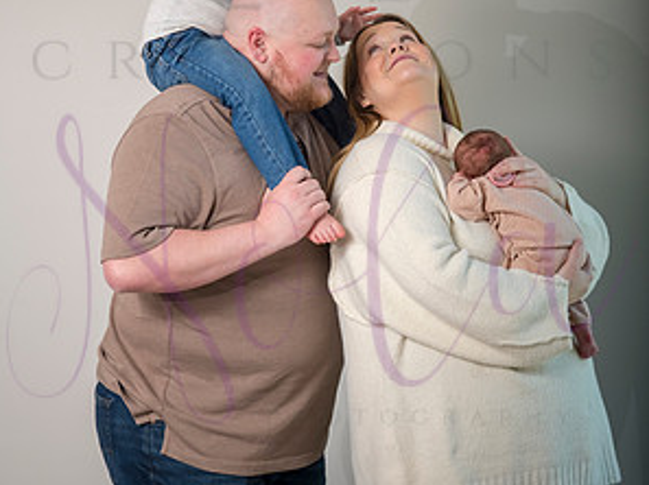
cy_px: 138
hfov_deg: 15.9
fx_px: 2322
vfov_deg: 11.9
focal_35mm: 124
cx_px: 323
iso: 500
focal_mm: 85
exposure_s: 1/250
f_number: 8
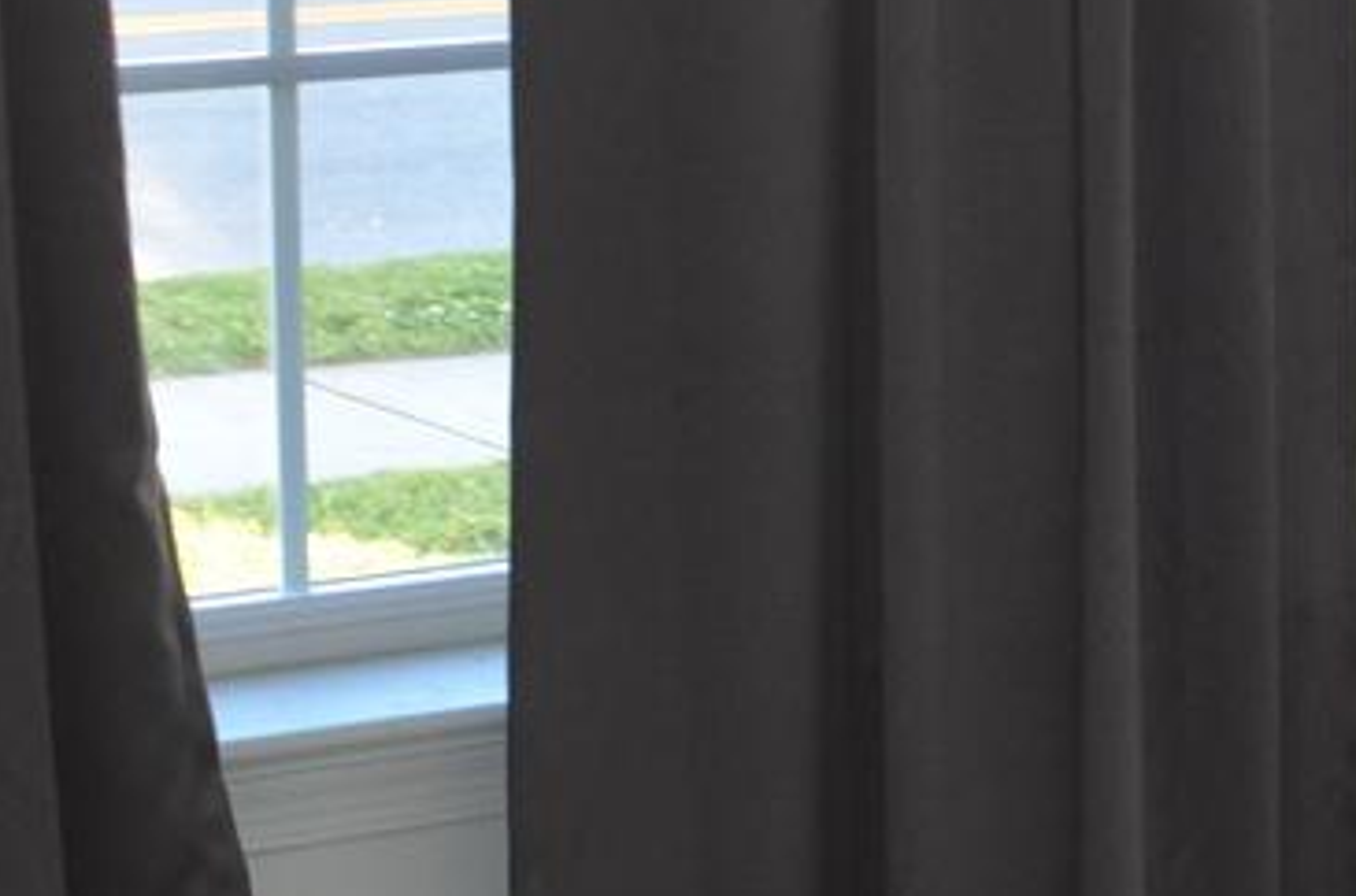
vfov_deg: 9.0
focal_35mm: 151
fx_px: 5673
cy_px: 378
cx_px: 1630
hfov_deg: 13.3
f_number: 3.5
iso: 320
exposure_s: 1/125
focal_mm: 18
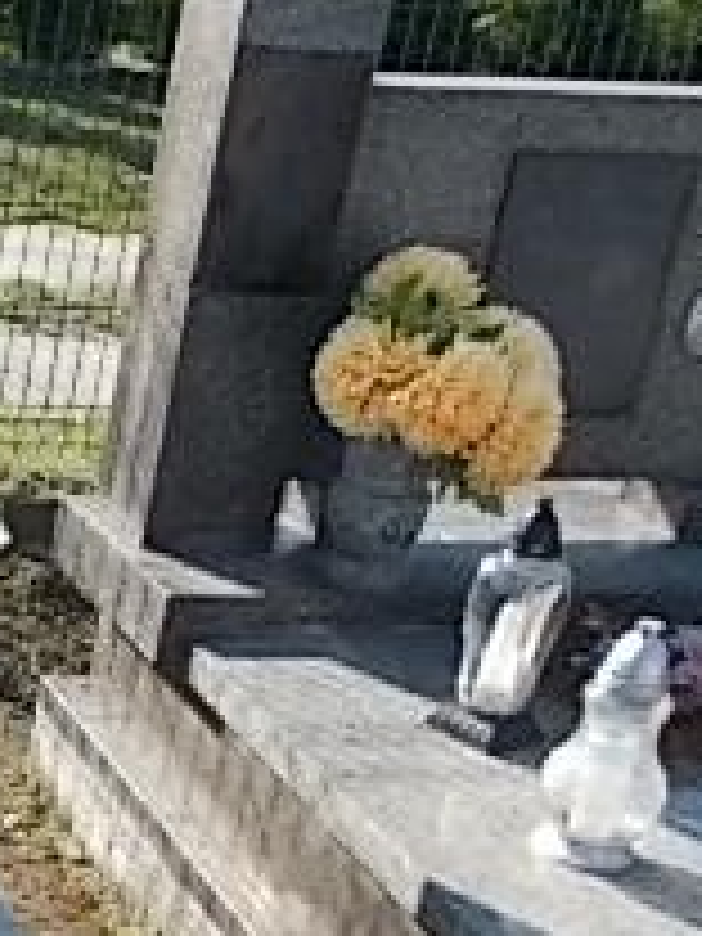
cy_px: 909
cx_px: -490
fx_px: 2325
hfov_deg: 15.2
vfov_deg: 22.0
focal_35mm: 86
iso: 80
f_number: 5.4
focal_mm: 4
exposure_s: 1/125
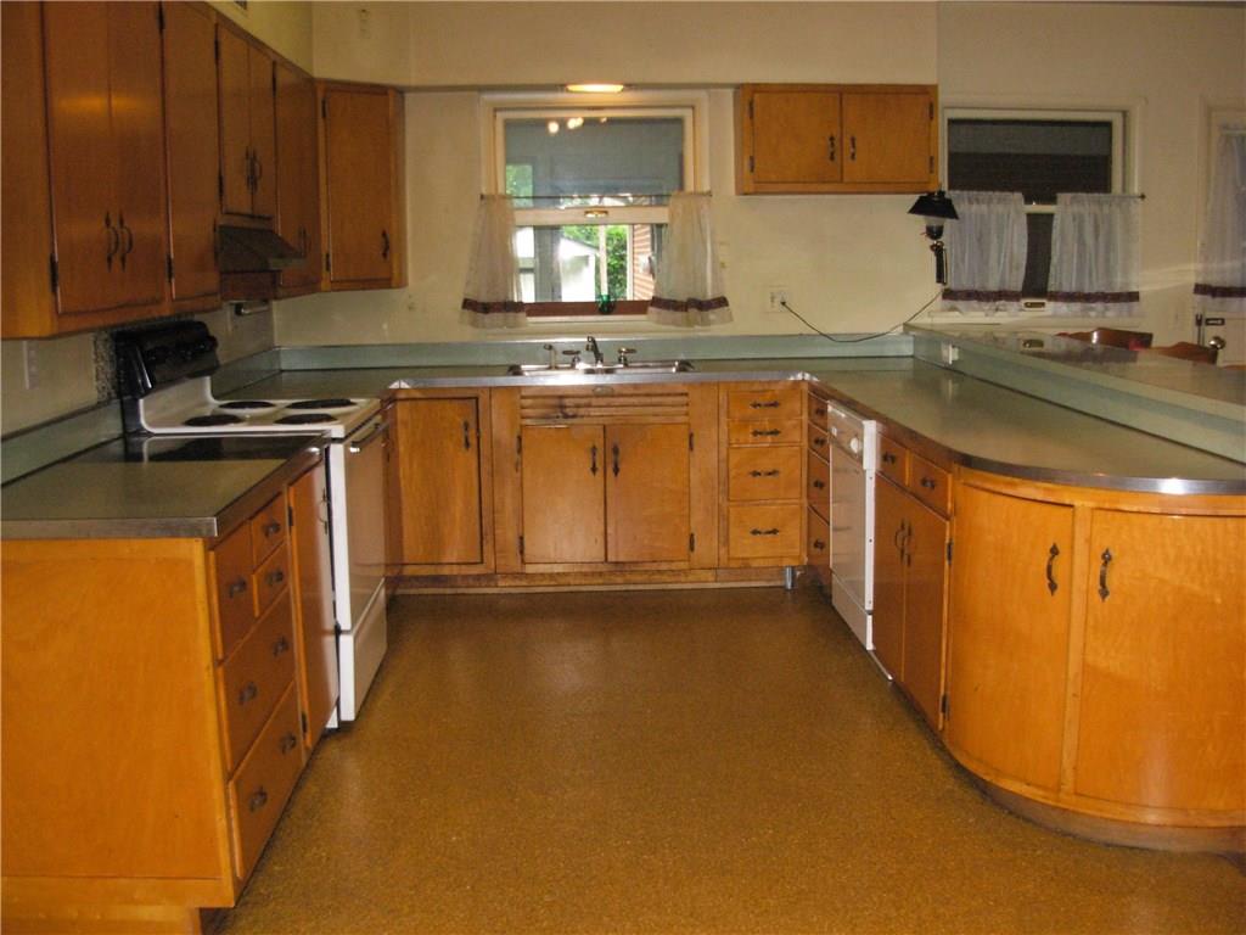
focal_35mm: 38
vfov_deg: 37.7
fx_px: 1368
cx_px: 623
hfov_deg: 49.0
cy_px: 468
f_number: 2.9
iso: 400
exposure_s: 1/114
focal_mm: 6.3
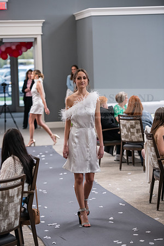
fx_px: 752
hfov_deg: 12.5
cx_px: 82
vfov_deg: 18.6
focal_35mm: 110
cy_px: 123
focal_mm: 110
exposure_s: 1/200
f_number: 3.5
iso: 1600
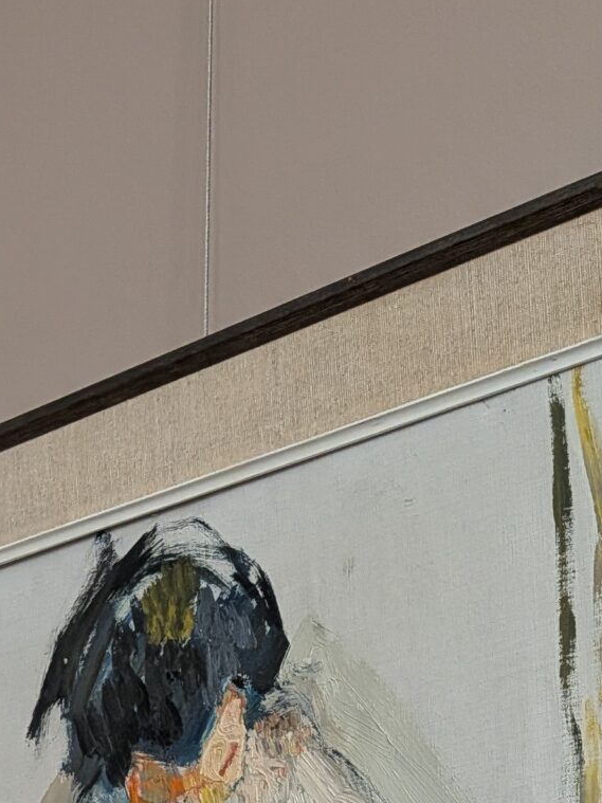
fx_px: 1879
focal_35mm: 81
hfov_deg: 18.2
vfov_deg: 20.0
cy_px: 1277
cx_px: 368
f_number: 1.7
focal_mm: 4.53
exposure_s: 1/84.2
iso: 374
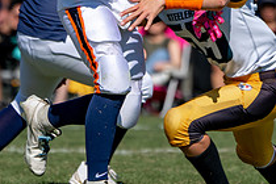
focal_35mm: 920
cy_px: -51
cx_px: 143
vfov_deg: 1.5
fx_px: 7053
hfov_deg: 2.2
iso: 125
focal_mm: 274
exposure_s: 1/1250
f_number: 5.6
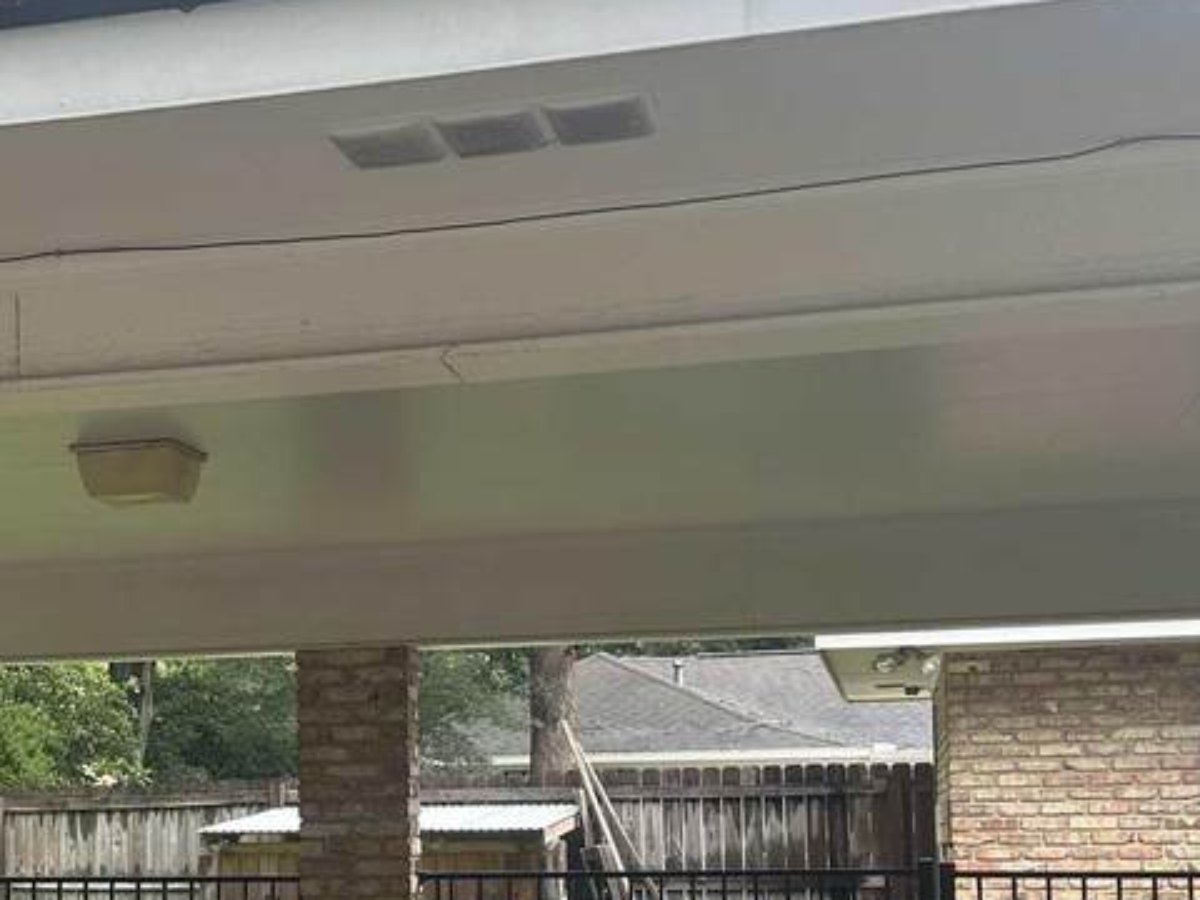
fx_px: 2219
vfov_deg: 22.6
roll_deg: +1.0
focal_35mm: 64
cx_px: 220
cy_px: 732
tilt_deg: +2.8
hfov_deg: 29.5
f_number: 1.78
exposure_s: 1/642
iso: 80
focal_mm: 6.86
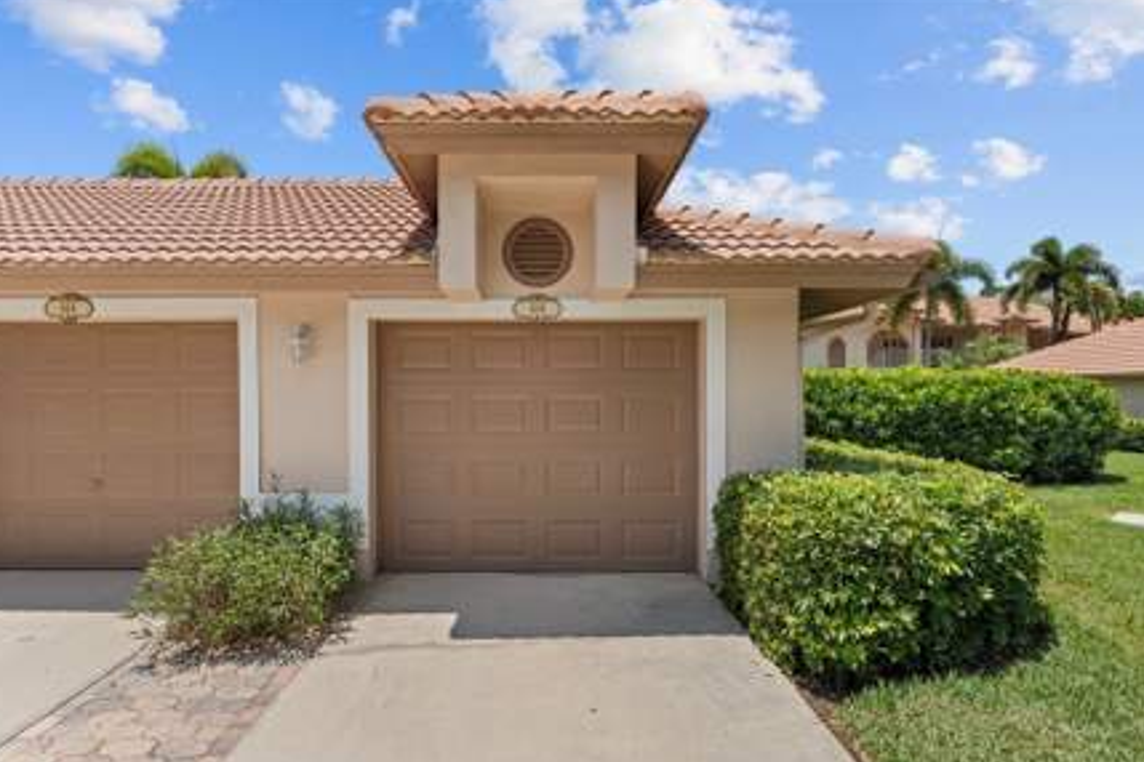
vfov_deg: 64.5
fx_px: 604
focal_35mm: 19
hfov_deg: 86.8
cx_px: 536
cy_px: 410
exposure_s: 1/125
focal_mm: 17
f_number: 10
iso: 100
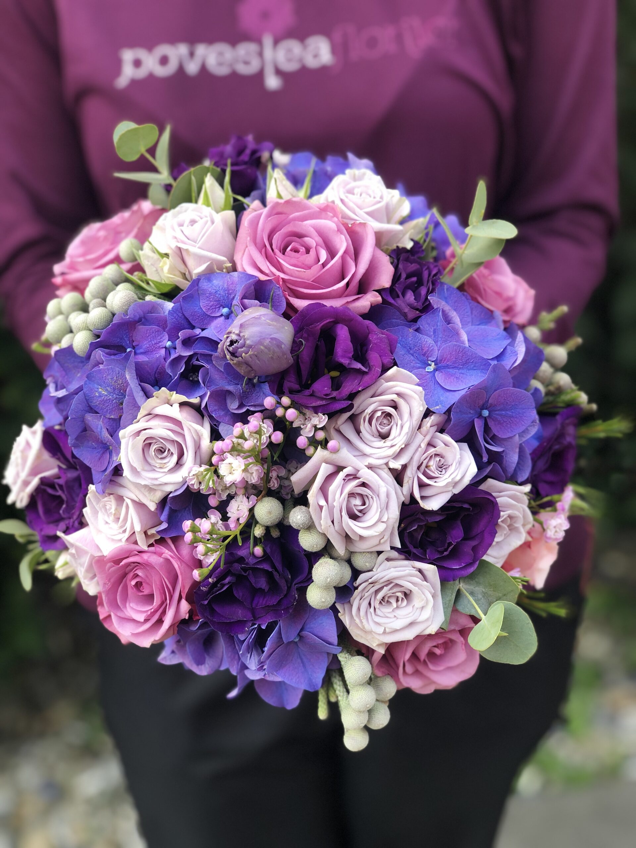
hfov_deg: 28.0
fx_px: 1274
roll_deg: +1.9
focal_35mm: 52
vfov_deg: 36.8
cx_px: 318
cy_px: 424
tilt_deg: -25.7
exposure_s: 1/60
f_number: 2.4
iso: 20
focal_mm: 6
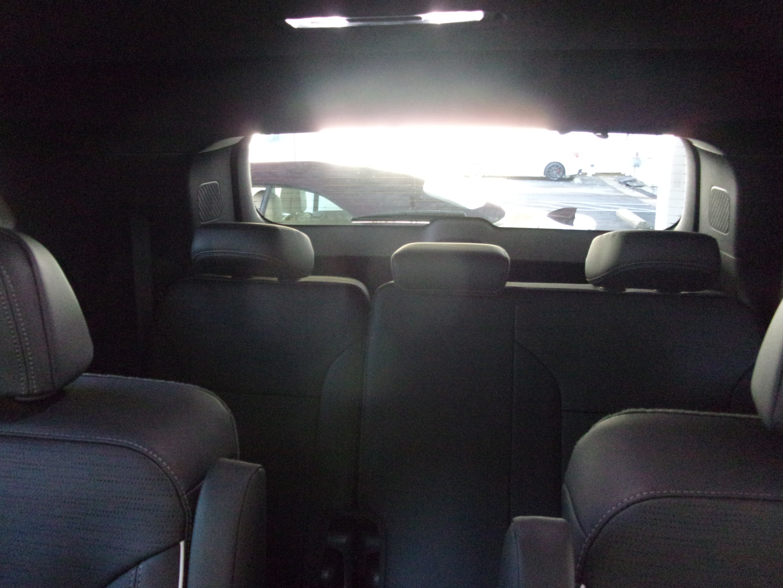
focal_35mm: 28
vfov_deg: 49.7
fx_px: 633
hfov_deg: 63.4
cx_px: 392
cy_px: 294
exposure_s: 1/34
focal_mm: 5.1
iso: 800
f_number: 3.9
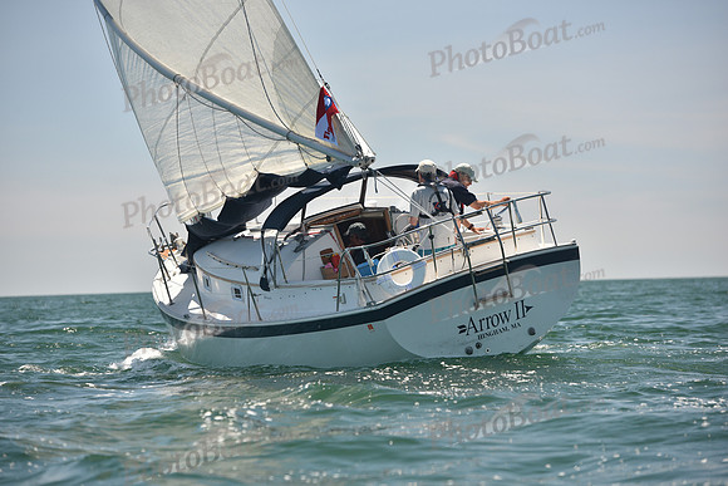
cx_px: 364
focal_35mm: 150
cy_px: 243
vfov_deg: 9.2
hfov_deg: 13.7
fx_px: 3034
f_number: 4.5
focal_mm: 150
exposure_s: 1/800
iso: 250
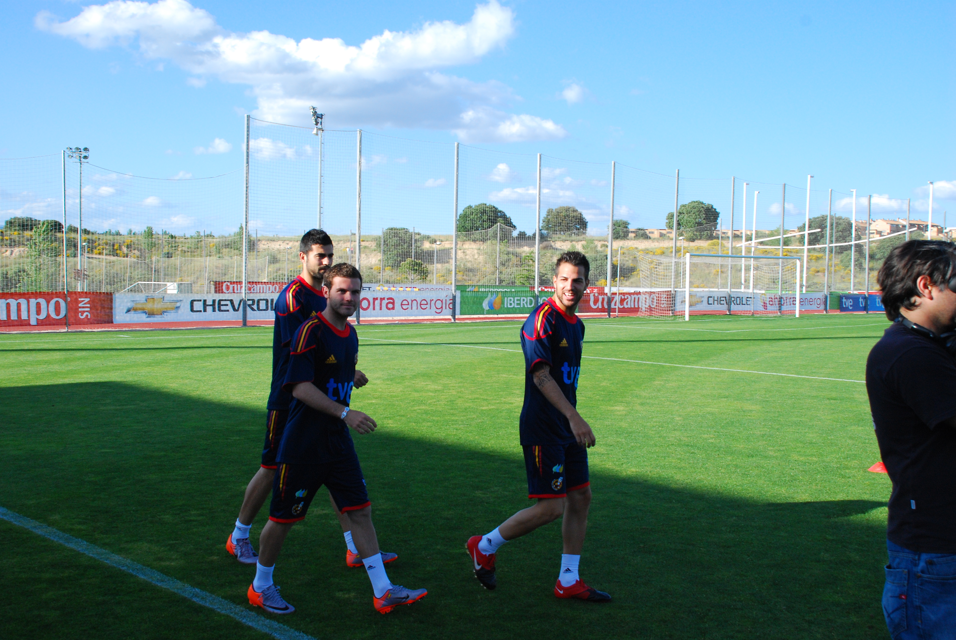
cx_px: 478
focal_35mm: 39
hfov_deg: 49.5
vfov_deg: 34.3
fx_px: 1037
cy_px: 320
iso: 400
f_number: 9
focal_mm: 26
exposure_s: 1/320
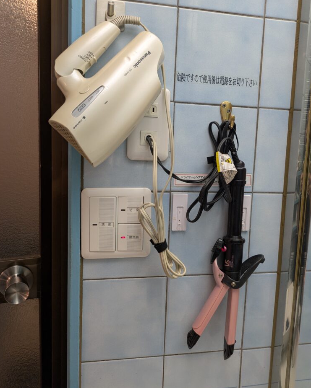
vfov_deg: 64.0
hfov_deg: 53.2
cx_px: 158
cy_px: 185
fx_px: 311
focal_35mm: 27
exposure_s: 1/50
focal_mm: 5.43
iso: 162
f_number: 1.89
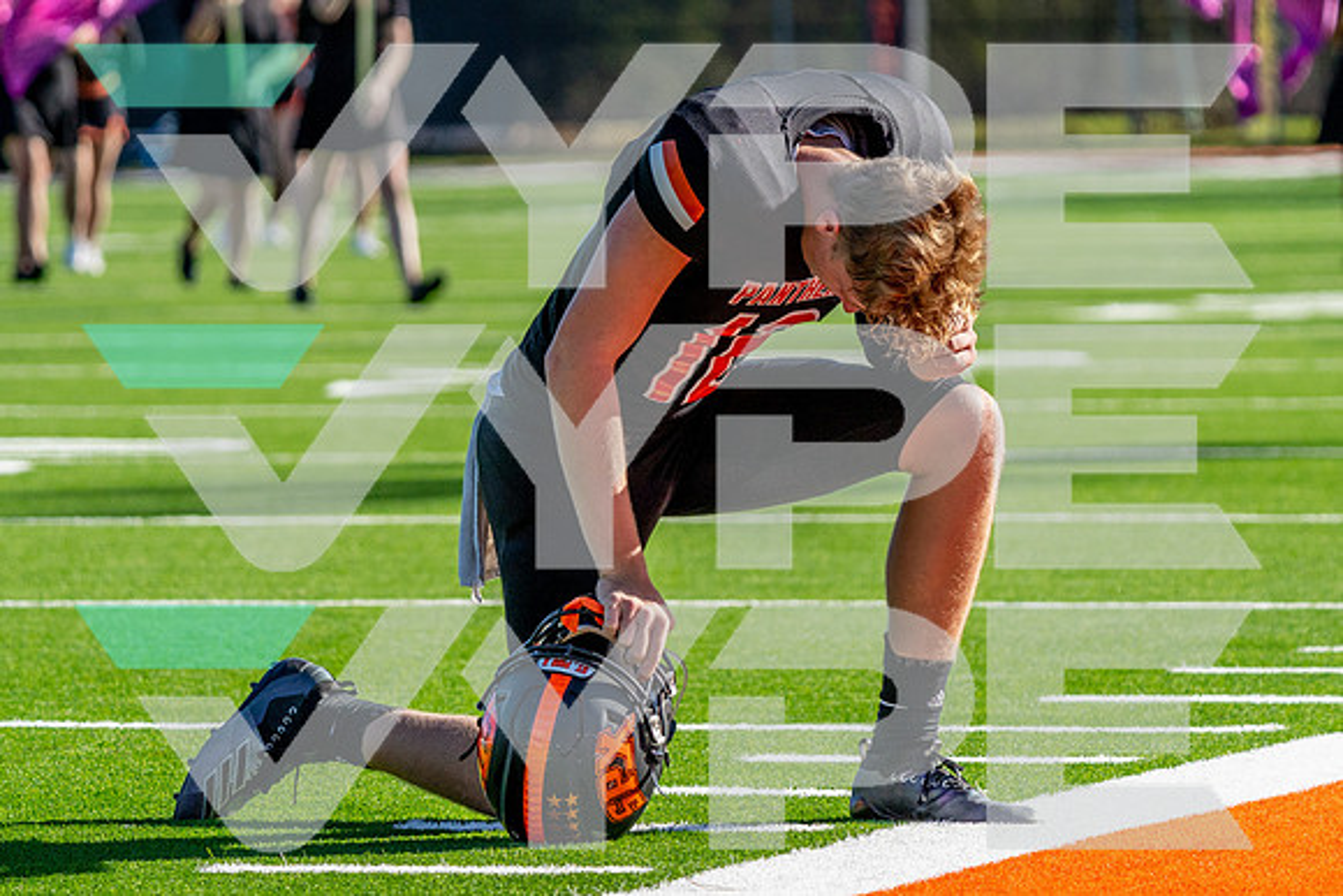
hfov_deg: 5.5
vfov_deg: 3.6
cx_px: 683
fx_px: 14104
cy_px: 261
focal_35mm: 378
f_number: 5.6
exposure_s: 1/2500
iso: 400
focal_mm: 252
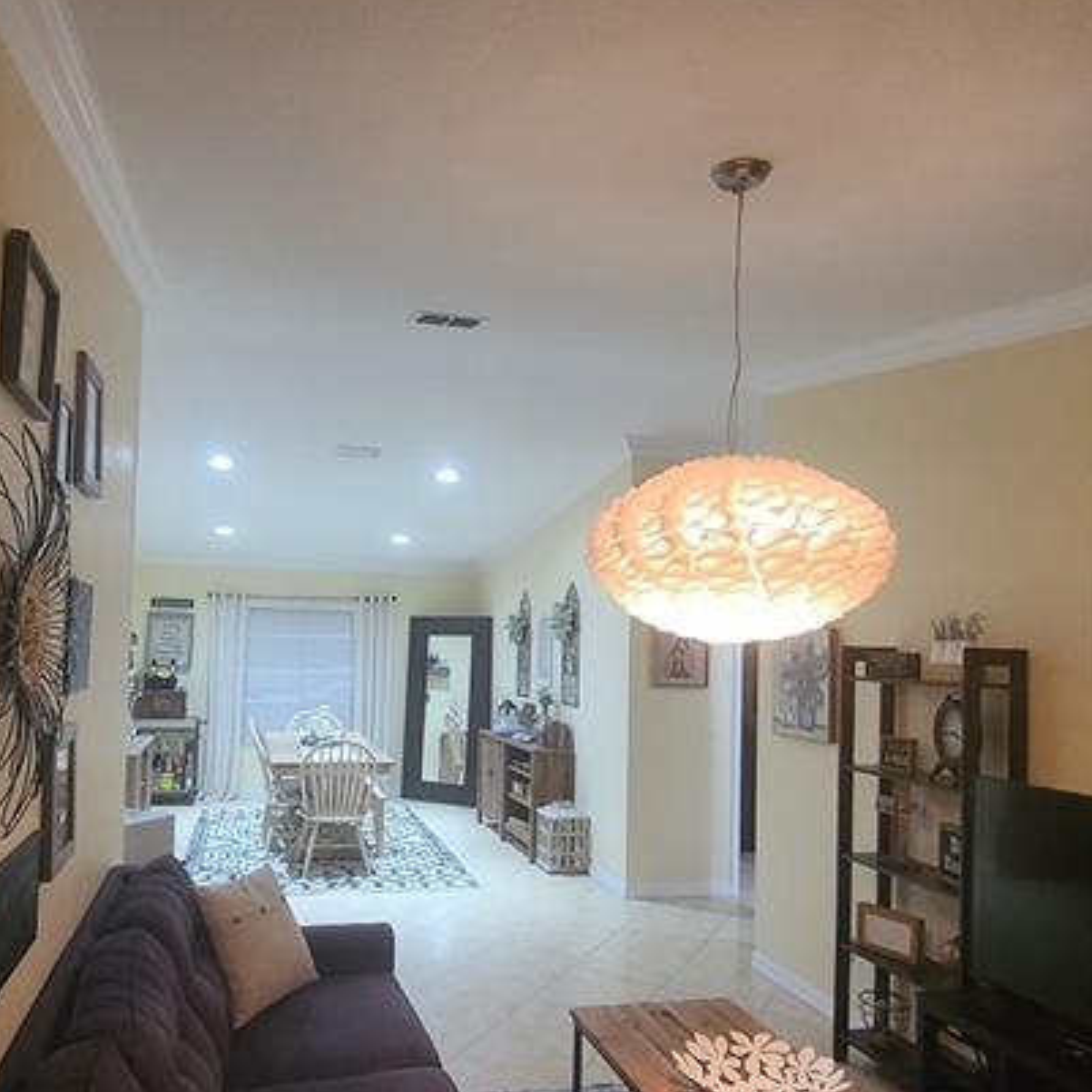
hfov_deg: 69.0
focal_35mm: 22
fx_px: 785
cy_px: 615
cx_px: 447
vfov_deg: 69.3
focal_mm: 2.2
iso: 400
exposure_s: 1/30
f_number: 2.2
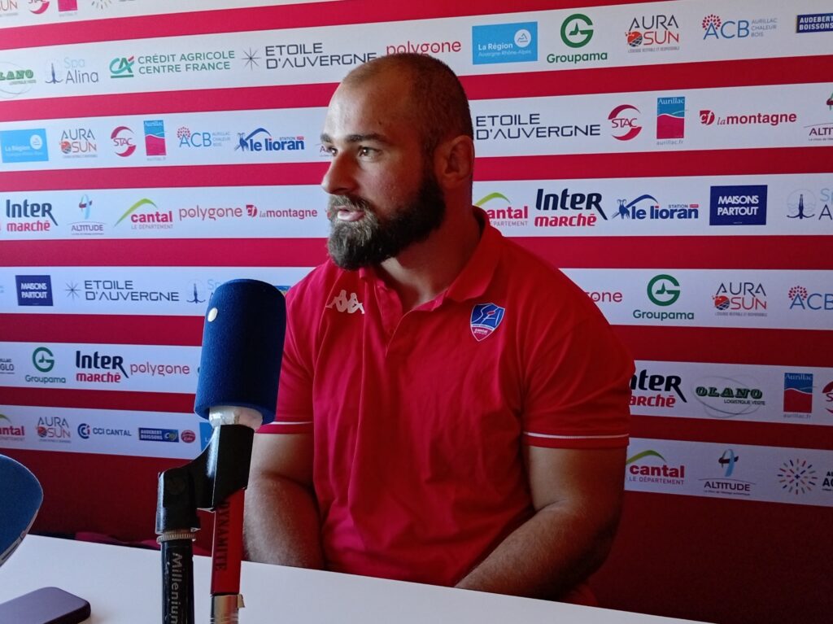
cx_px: 416
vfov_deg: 54.8
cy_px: 312
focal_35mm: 25
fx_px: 601
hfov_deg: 69.4
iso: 103
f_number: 1.8
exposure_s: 1/33.3
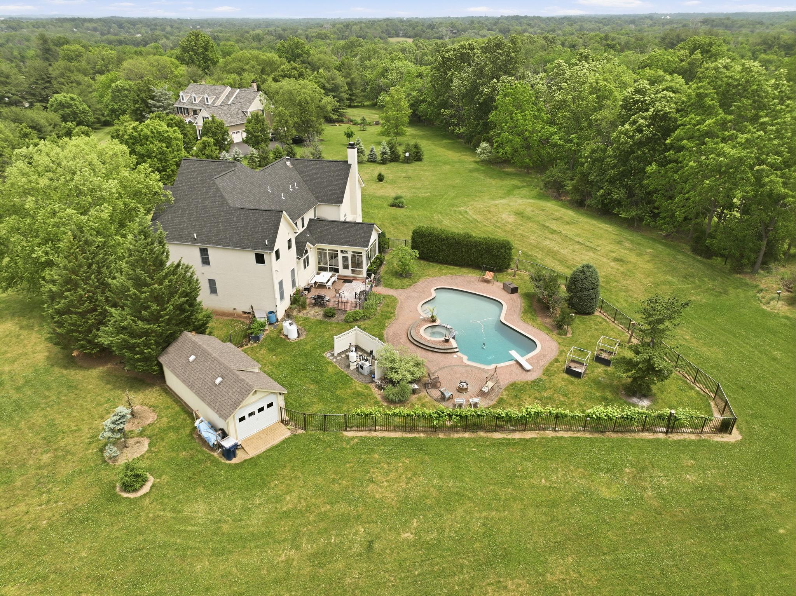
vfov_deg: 56.8
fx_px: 552
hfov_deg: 71.6
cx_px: 398
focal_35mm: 24
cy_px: 298
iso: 110
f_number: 2.8
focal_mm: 12.3
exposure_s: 1/1250
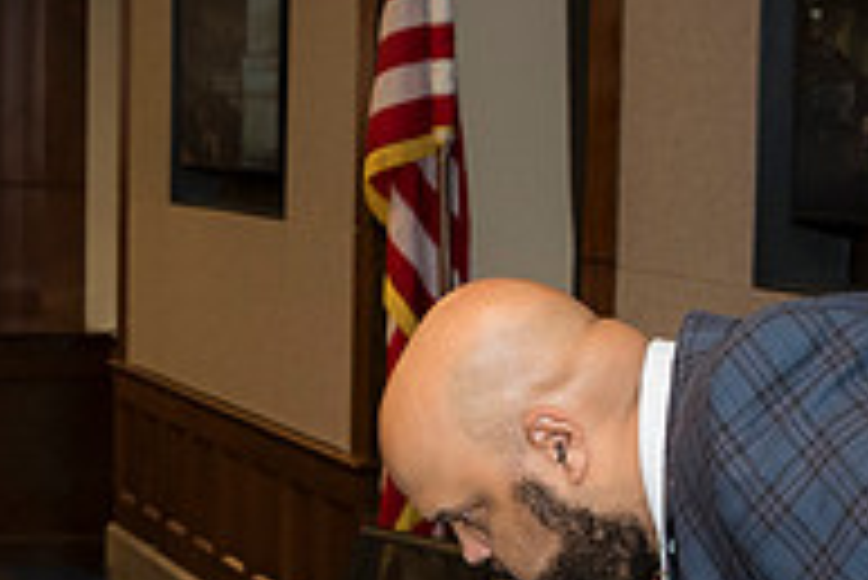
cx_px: -144
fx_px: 2895
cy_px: 537
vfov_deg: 11.4
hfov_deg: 16.4
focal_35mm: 120
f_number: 5
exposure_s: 1/125
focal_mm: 40
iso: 800
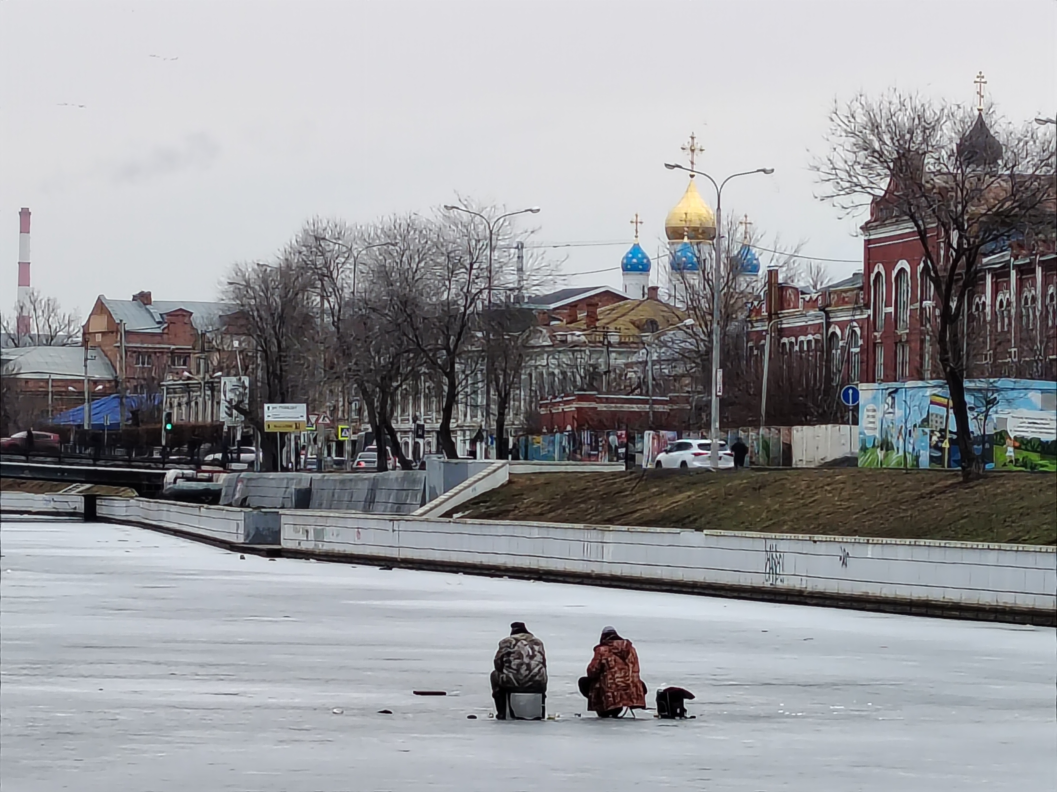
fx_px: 5405
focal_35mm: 177
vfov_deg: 8.4
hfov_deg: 11.2
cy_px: 396
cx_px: 528
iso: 100
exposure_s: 1/270
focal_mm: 5.25
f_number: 1.75
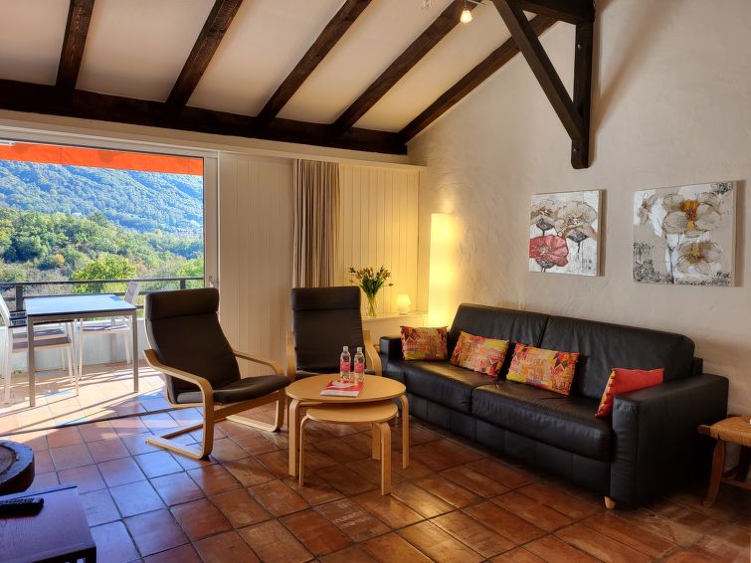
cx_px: 376
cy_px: 282
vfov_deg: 53.1
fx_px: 564
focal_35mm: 26
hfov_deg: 67.3
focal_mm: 5.4
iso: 40
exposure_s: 1/143
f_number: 1.8
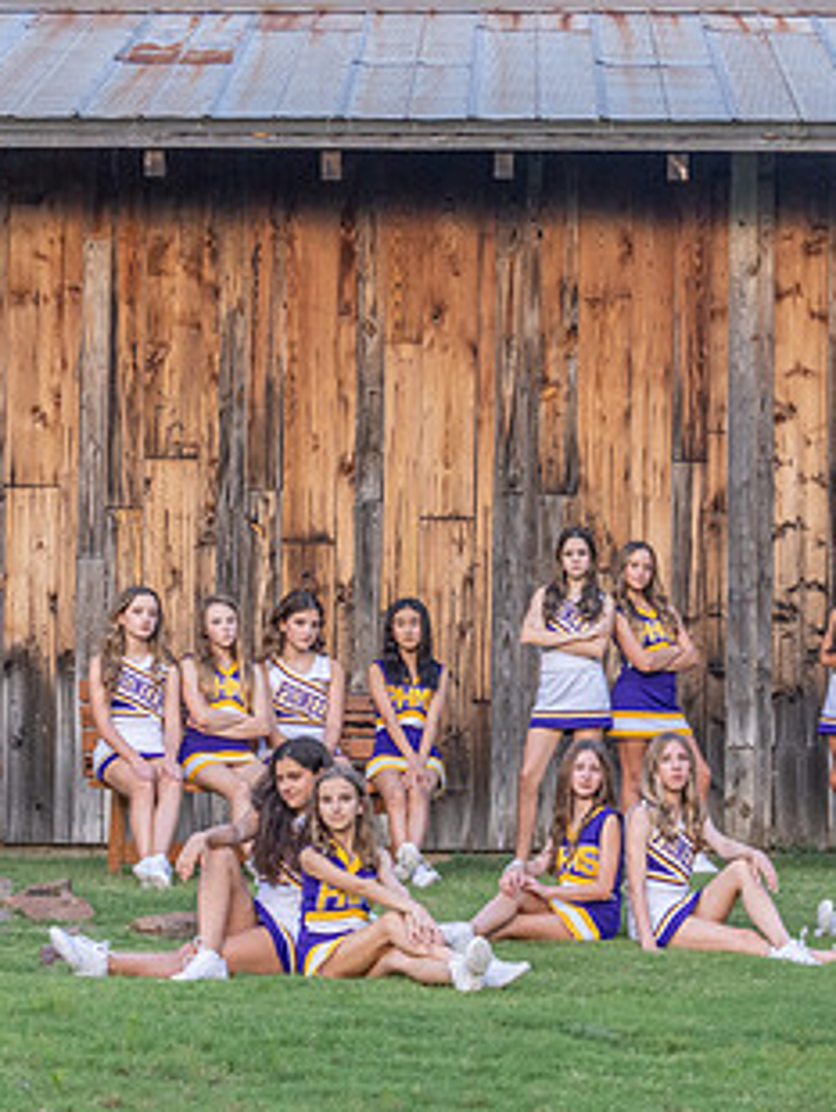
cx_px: 520
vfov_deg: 14.4
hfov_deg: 10.8
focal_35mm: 137
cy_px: 598
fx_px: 4405
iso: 2000
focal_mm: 70
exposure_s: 1/320
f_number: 5
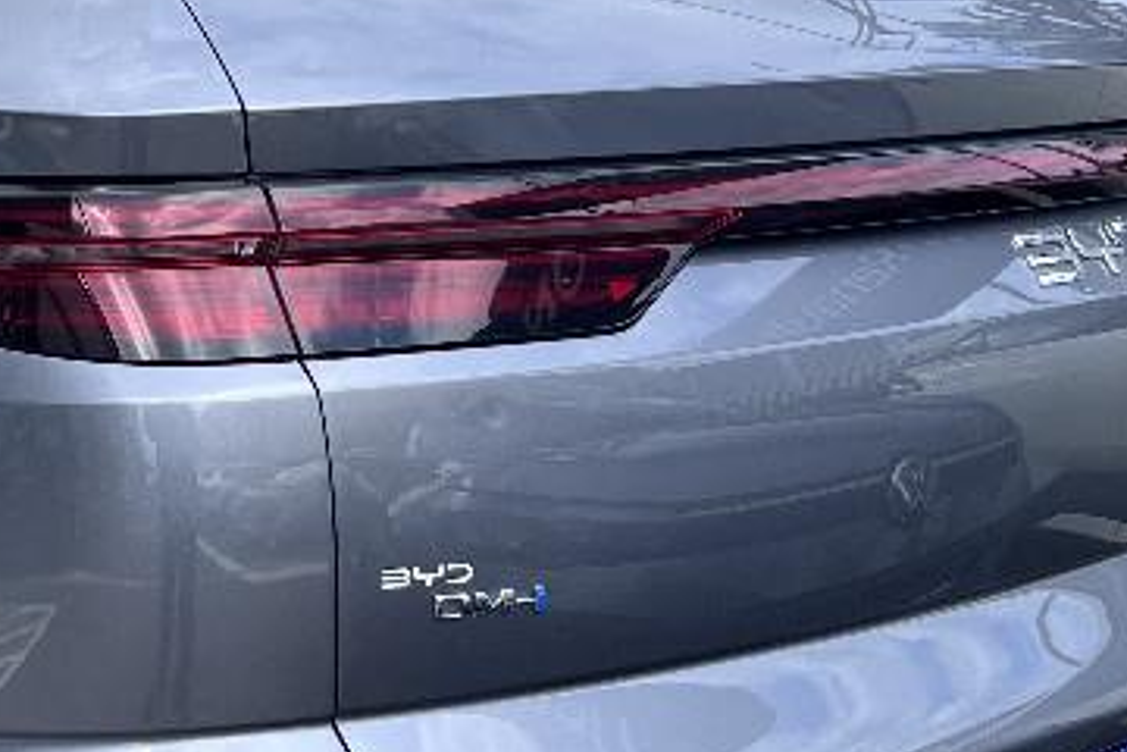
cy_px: 367
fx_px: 2410
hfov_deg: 24.8
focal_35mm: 77
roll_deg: -1.4
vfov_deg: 17.7
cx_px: -50
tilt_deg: -14.8
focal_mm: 5.1
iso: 50
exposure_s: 1/1294
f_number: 1.6
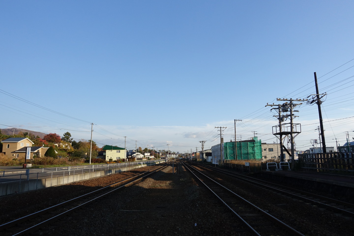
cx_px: 177
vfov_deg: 53.1
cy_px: 118
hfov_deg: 73.7
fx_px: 236
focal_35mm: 24
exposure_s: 1/2000
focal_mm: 8.8
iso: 320
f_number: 3.5
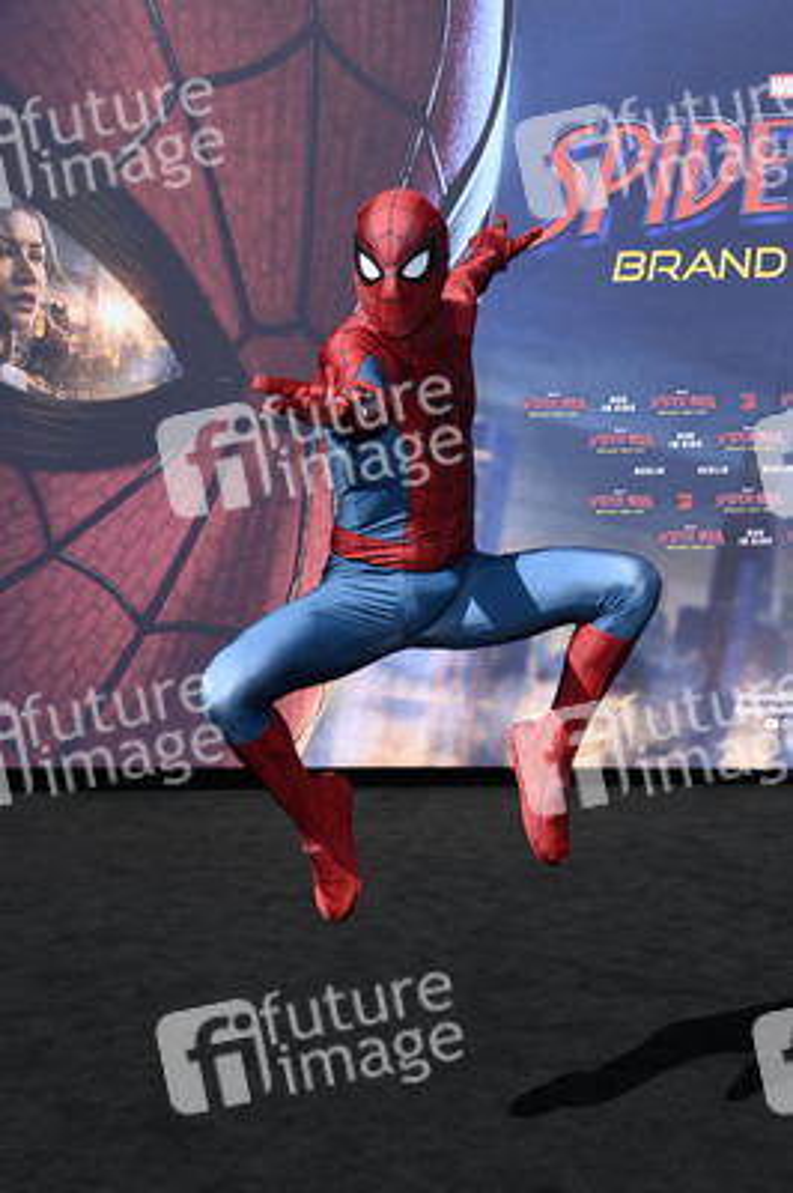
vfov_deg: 43.6
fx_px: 1489
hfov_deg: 29.8
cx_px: 396
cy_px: 596
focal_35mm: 45
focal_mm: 45
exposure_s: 1/400
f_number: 6.3
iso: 100
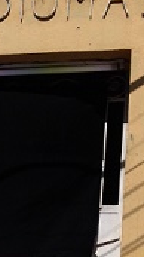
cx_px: -123
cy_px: 303
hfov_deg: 7.9
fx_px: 1000
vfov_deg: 14.2
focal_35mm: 147
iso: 50
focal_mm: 4.28
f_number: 2.4
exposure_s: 1/6944
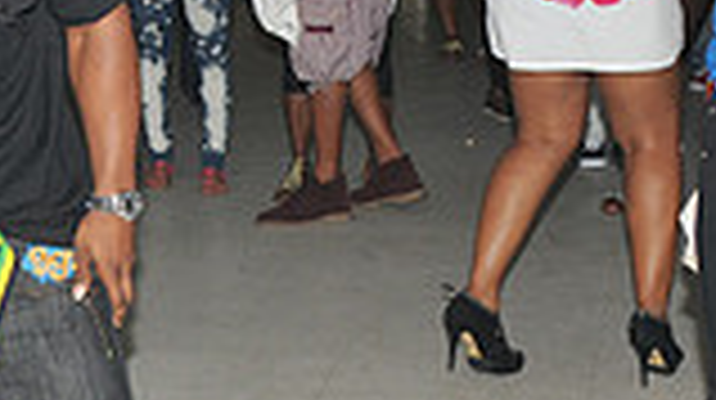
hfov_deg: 20.8
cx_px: 320
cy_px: 187
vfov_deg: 11.7
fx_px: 1953
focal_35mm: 103
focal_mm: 18
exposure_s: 1/250
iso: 320
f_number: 5
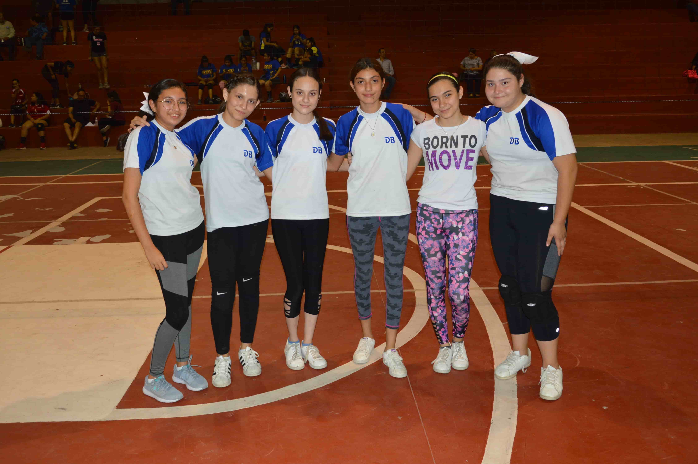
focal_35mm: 33
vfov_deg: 39.9
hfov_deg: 57.3
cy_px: 232
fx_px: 639
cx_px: 349
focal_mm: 22
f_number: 4
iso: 400
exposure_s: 1/60
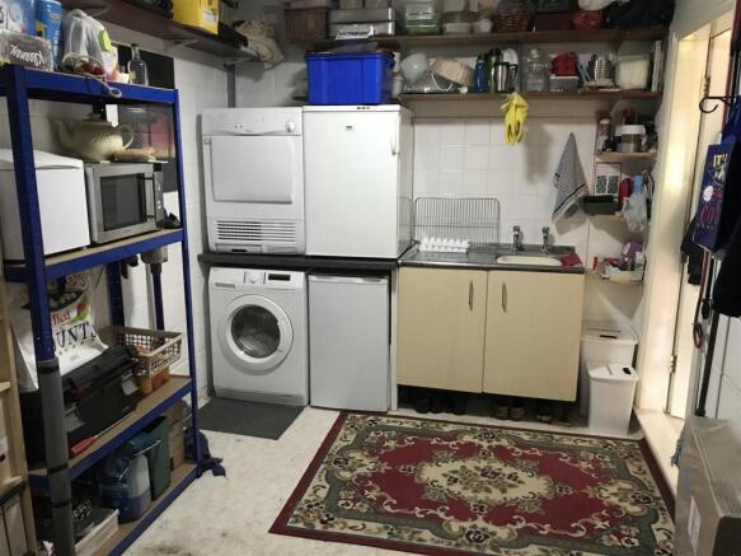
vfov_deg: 49.7
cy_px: 278
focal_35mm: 28
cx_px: 370
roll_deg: +1.4
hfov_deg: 63.5
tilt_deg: -11.8
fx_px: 599
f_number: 1.8
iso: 100
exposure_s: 1/14
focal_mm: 3.99
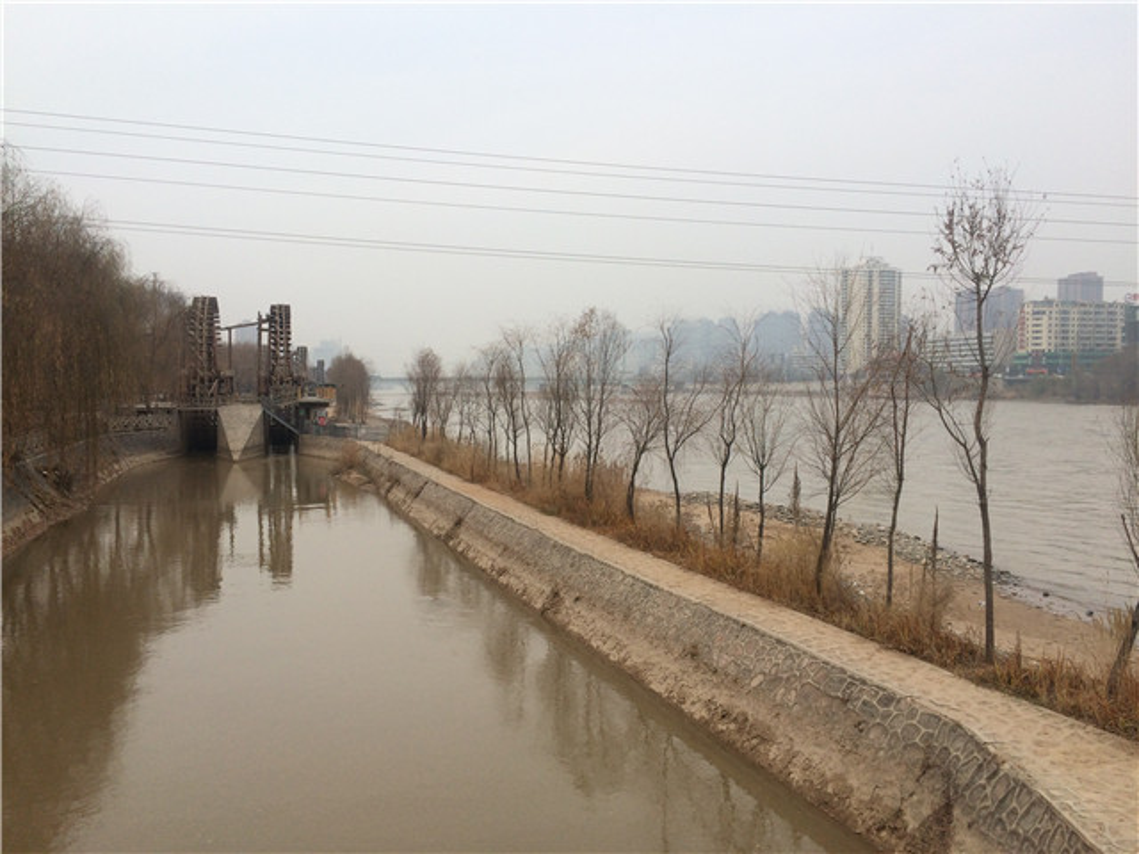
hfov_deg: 61.7
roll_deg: +1.5
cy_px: 427
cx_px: 570
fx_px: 954
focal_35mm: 29
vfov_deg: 48.2
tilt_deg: -2.4
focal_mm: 4.15
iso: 32
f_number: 2.2
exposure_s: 1/1520
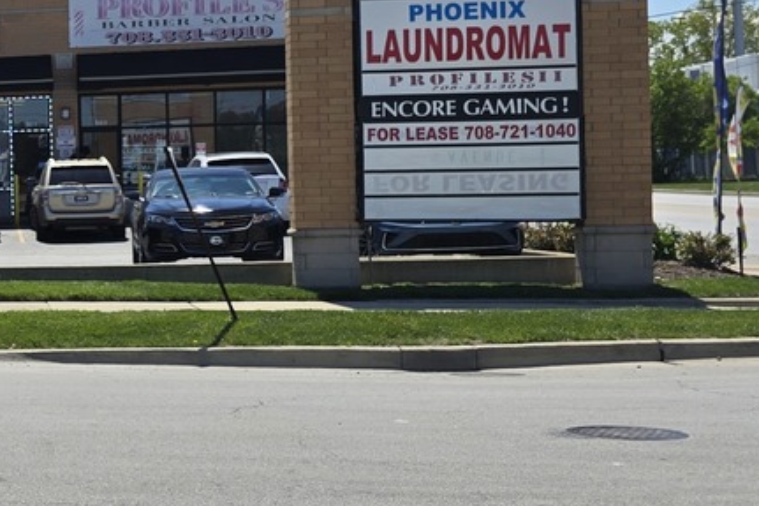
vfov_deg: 17.0
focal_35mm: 80
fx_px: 1686
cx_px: -414
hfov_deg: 21.0
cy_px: 190
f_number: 1.7
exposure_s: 1/1232
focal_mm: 6.3
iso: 12
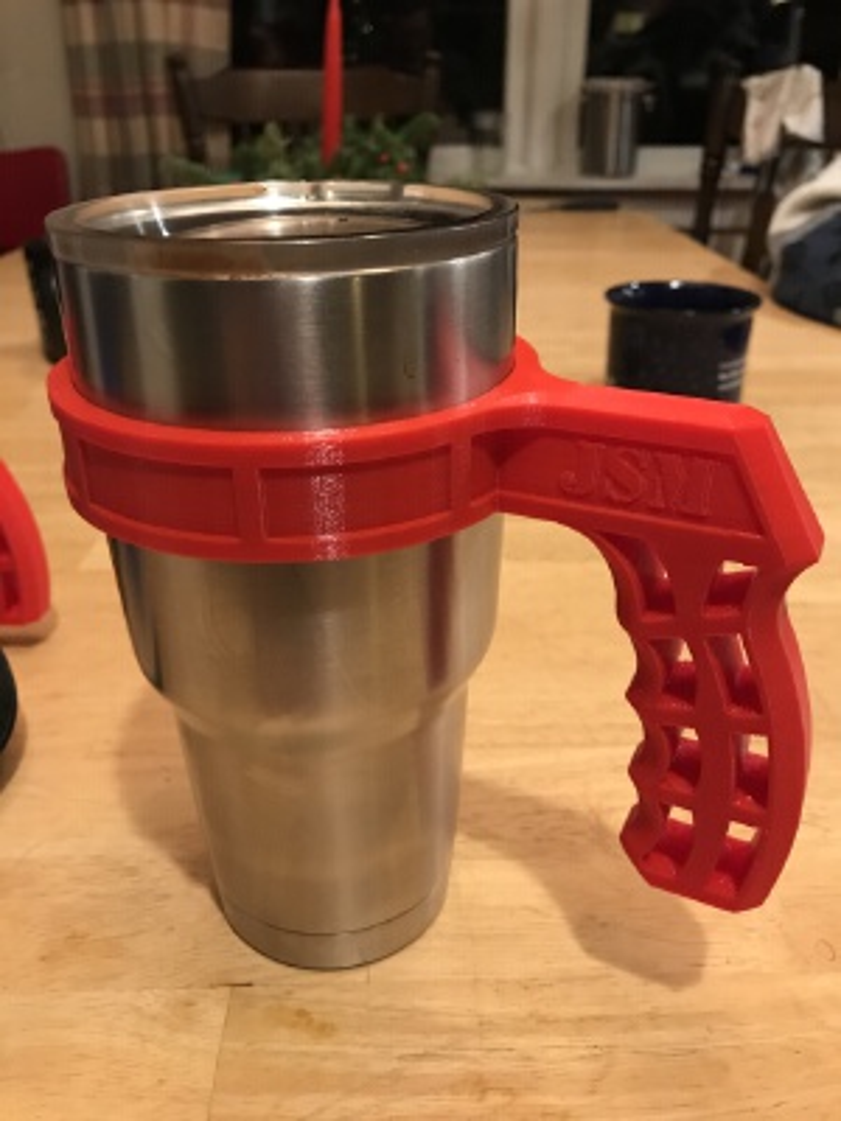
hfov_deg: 49.7
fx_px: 907
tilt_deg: -28.1
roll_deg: +0.5
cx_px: 420
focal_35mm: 28
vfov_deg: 63.4
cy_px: 560
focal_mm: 3.99
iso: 100
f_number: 1.8
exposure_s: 1/15
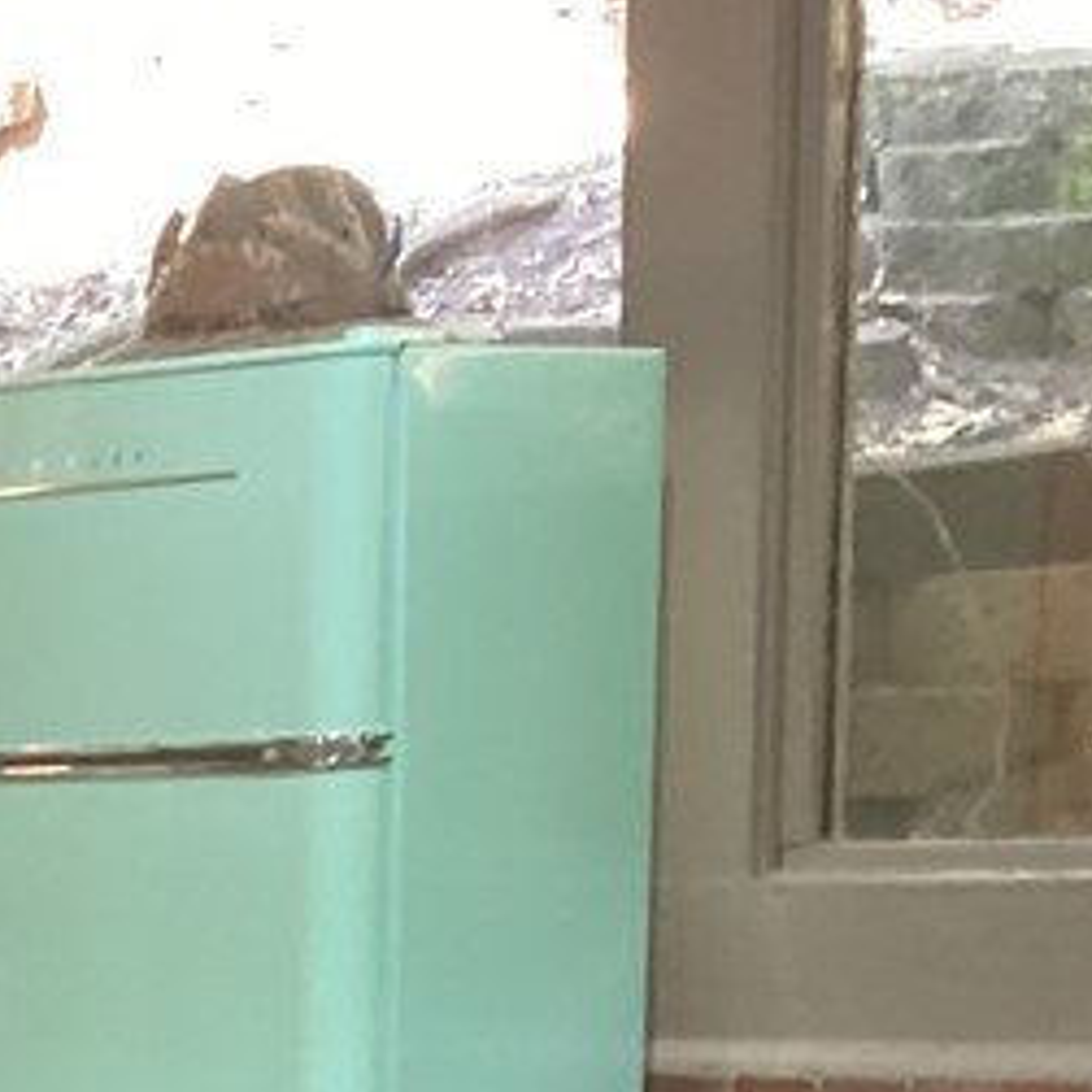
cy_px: 1484
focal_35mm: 112
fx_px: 3997
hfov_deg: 13.5
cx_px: -1018
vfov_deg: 14.8
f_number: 2.4
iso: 400
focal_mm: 3.3
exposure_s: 1/40
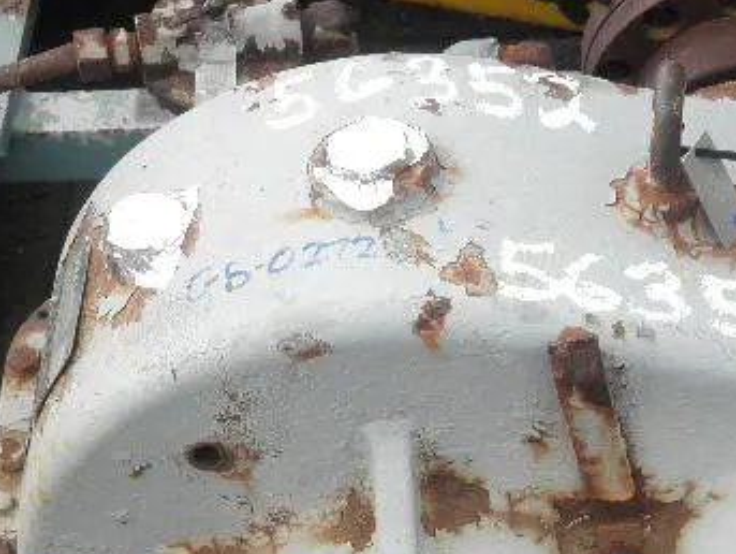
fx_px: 1745
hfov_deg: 23.7
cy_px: 511
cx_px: 472
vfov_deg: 17.7
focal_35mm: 82
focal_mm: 7.9
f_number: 3.4
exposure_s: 1/320
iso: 64
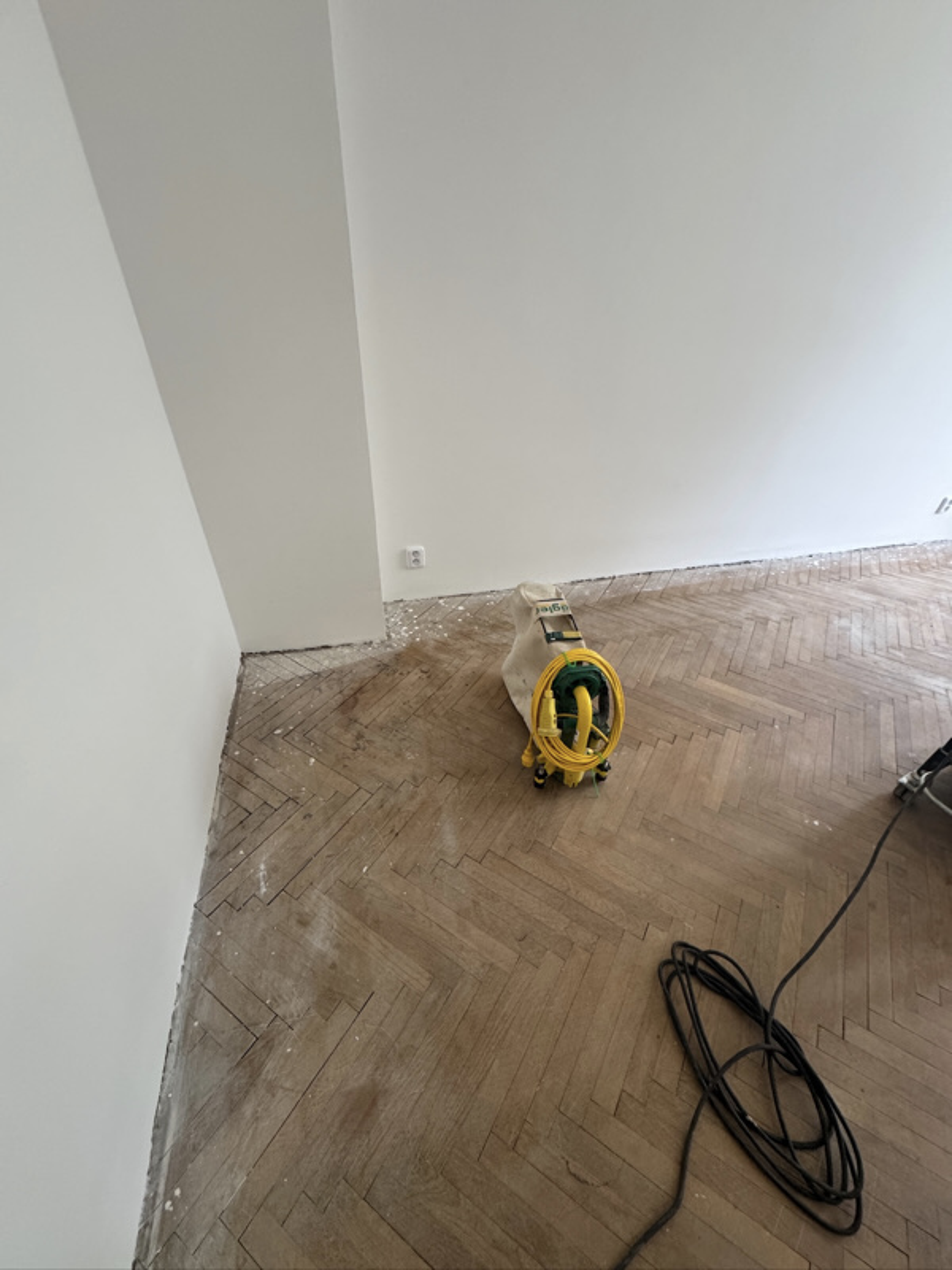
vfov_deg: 102.1
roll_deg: -2.4
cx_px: 476
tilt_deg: -36.8
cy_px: 635
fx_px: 513
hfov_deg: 85.7
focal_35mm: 14
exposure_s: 1/99
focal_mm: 2.22
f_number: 2.2
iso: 320
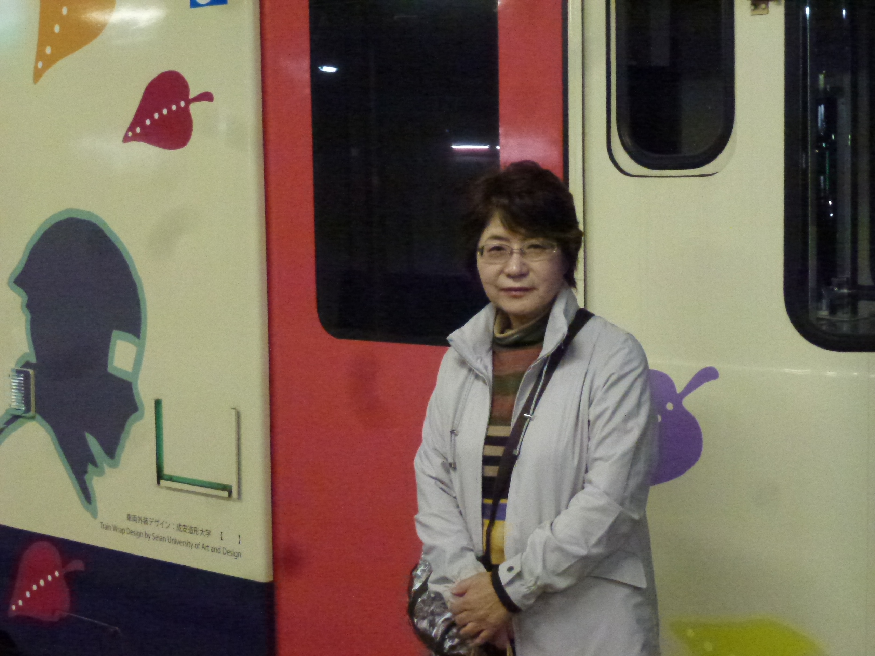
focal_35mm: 65
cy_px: 328
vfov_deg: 22.6
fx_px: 1643
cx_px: 438
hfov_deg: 29.8
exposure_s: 1/40
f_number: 4.6
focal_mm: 11.7
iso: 1600
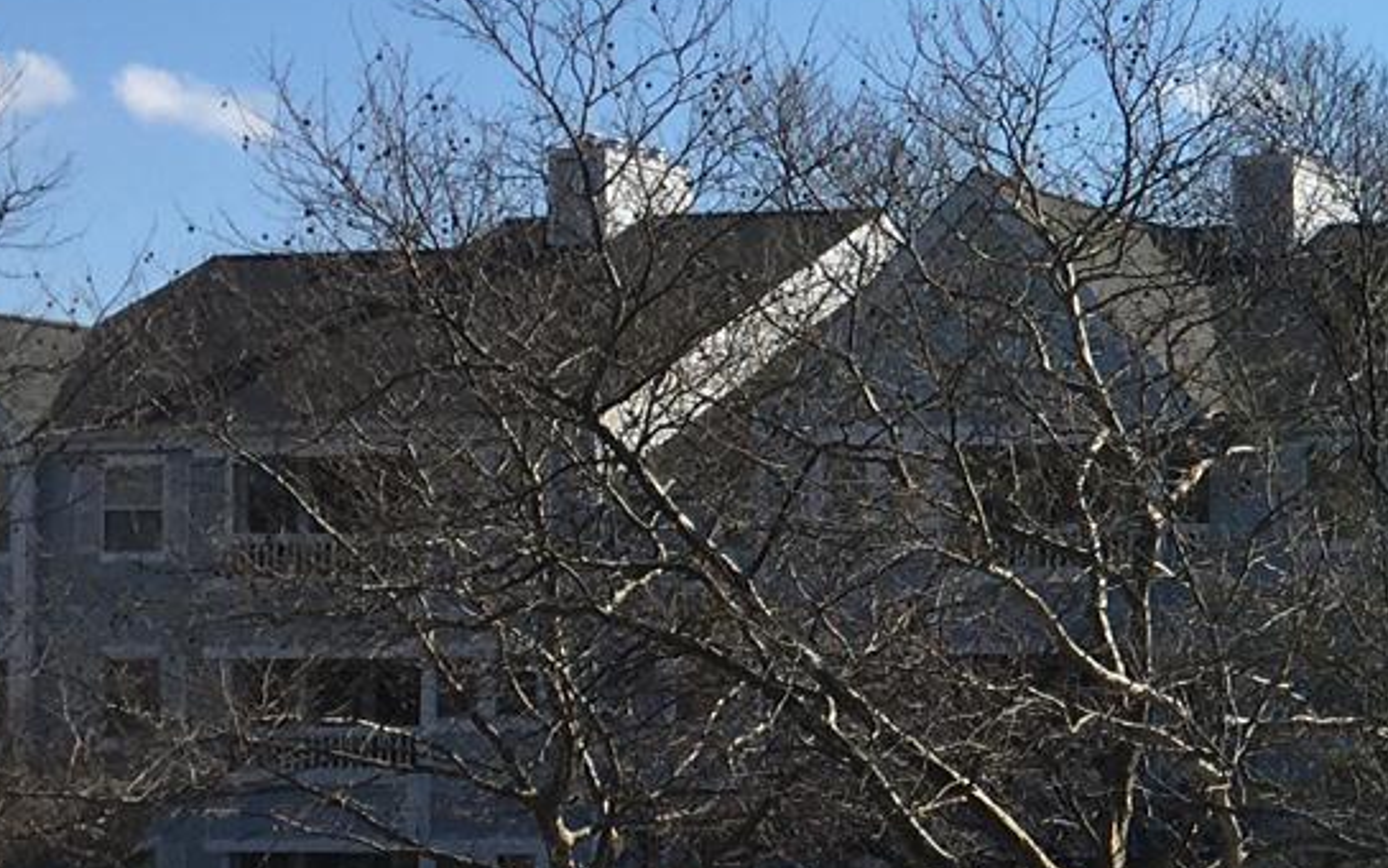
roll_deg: +0.4
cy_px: 707
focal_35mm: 114
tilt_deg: +1.8
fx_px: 4312
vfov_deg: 11.4
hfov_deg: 16.8
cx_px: 2005
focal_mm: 4.15
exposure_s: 1/1923
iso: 25
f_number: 2.2
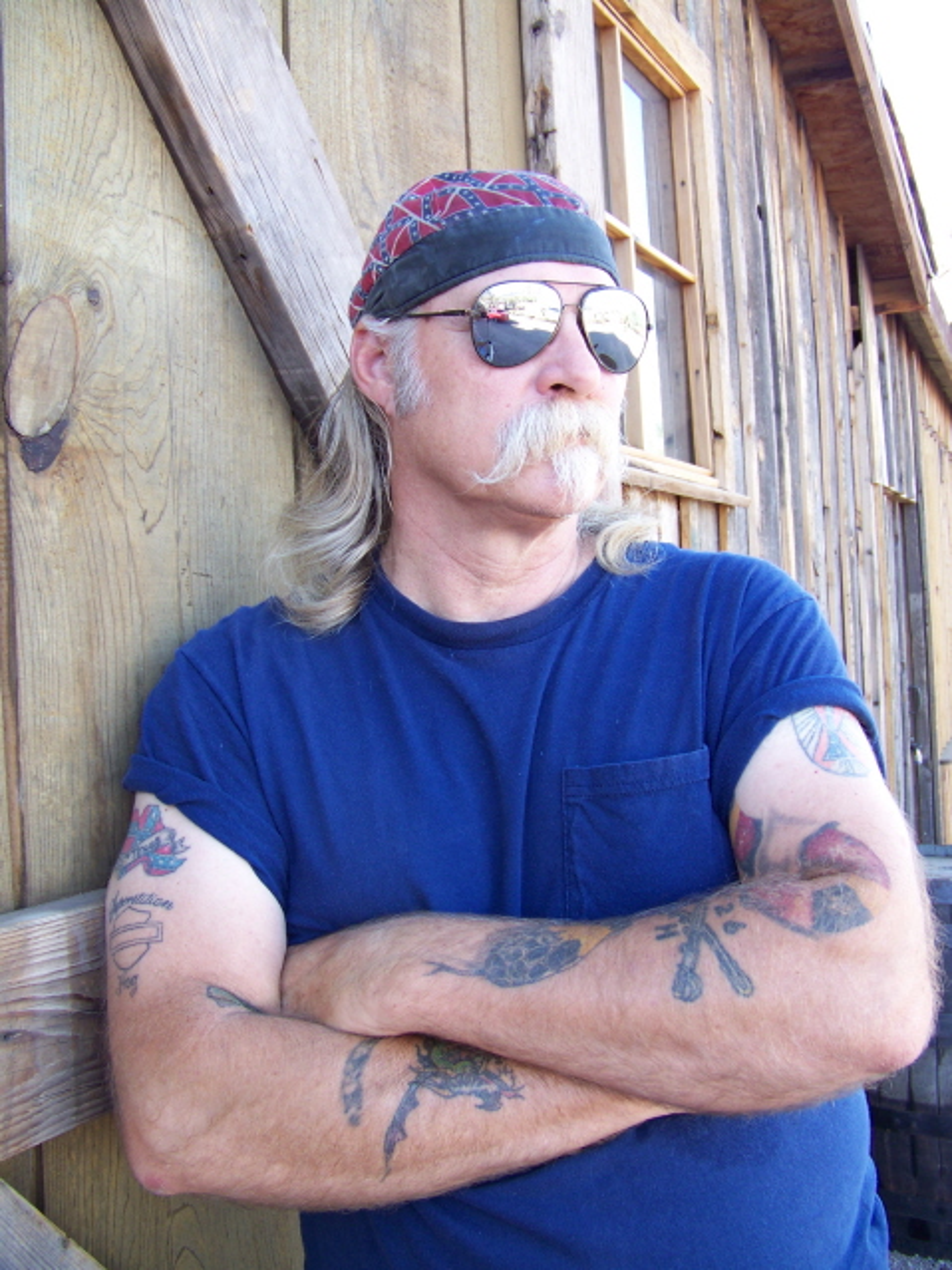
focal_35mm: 36
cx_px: 476
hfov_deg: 39.6
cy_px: 635
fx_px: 1321
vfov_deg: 51.4
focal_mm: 5.85
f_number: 2.8
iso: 64
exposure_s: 1/50
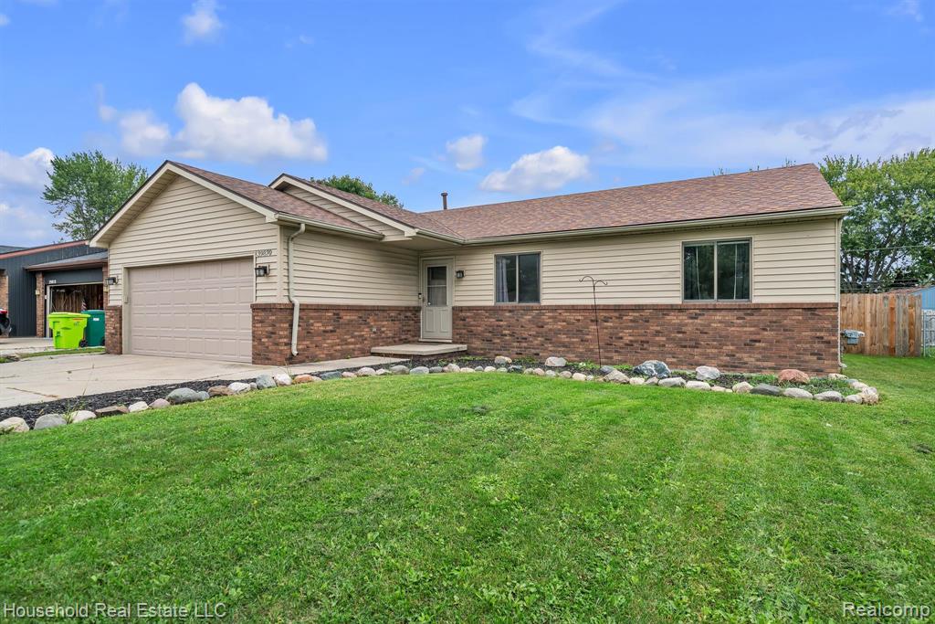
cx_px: 468
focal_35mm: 18
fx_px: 468
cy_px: 312
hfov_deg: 90.0
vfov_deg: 67.4
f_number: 6.3
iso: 50
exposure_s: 1/80
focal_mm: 18
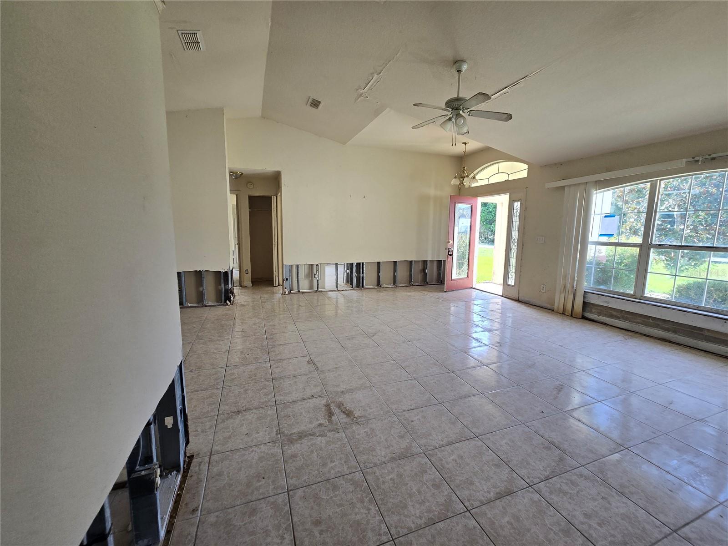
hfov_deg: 106.2
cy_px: 273
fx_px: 273
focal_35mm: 13
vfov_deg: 89.9
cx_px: 364
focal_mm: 2.2
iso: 64
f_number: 2.2
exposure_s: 1/120
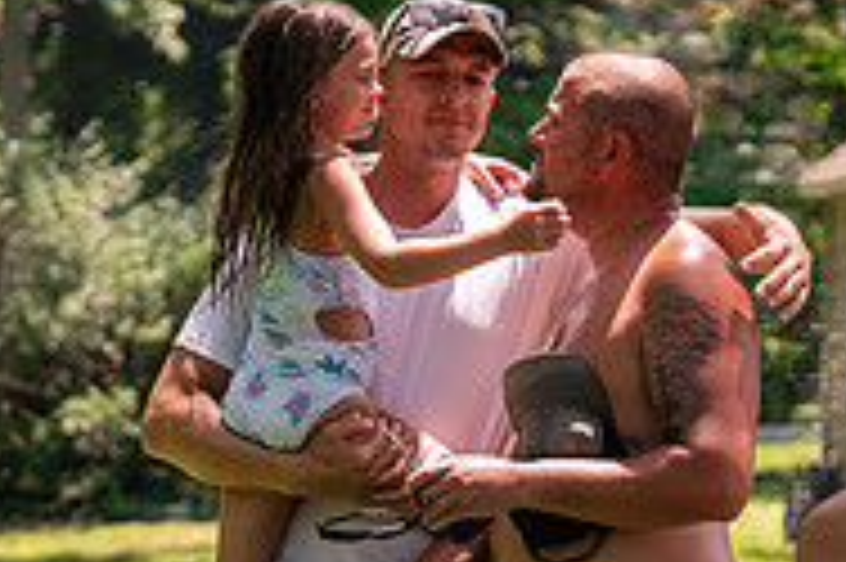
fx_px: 5799
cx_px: 510
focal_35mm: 247
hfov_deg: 8.3
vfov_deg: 5.5
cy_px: 462
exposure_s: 1/2500
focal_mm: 70
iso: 400
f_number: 2.8
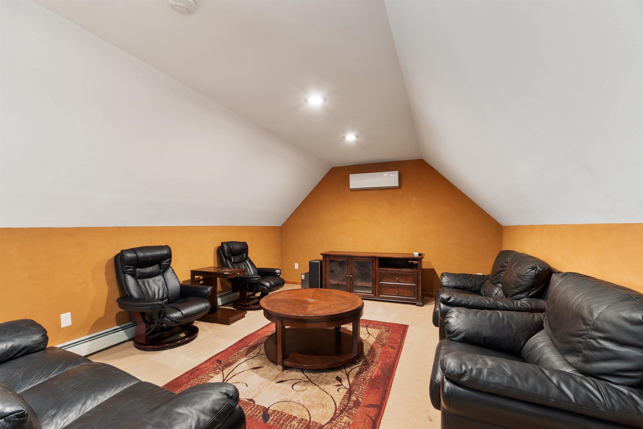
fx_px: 268
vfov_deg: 77.3
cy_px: 214
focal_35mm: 15
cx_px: 322
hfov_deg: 100.4
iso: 320
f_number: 5.6
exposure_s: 6
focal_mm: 10
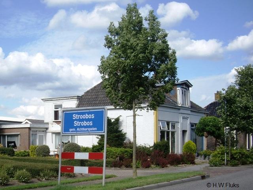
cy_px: 95
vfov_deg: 37.7
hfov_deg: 49.0
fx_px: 278
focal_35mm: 38
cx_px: 126
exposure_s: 1/800
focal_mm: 7.9
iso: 64
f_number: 2.8
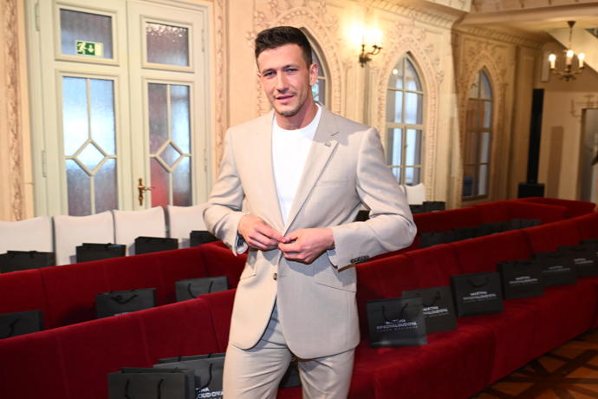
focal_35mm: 34
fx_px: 573
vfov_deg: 38.4
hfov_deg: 55.1
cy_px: 200
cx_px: 299
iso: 1600
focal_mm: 34.5
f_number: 5
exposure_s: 1/125
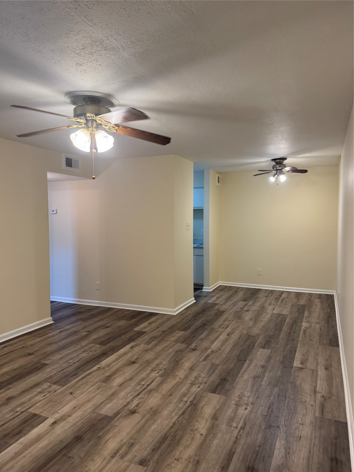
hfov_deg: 56.8
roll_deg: +0.4
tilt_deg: -2.5
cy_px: 236
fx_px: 327
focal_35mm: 24
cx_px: 177
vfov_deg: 71.6
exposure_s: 1/60
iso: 125
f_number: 1.78
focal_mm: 6.76
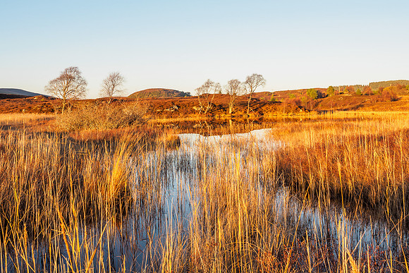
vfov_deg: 37.6
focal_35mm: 35
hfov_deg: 54.2
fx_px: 399
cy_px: 111
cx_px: 204
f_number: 7.1
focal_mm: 16
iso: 200
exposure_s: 1/160
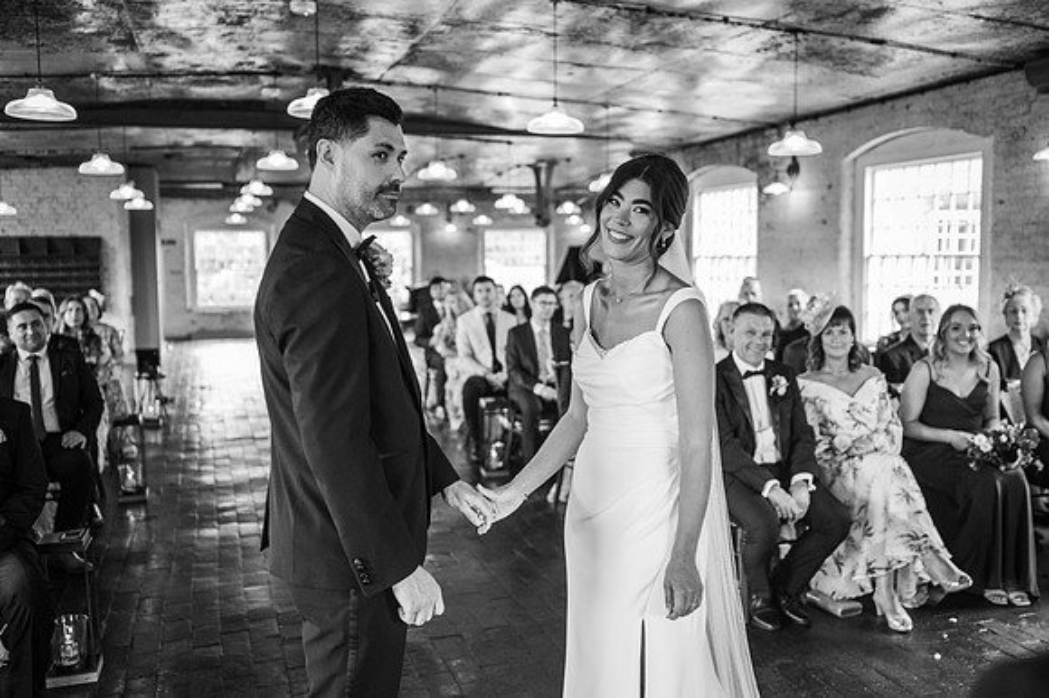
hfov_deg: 54.5
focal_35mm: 35
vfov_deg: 37.8
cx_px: 524
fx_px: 1019
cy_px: 349
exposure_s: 1/200
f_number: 2.2
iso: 1600
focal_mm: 35
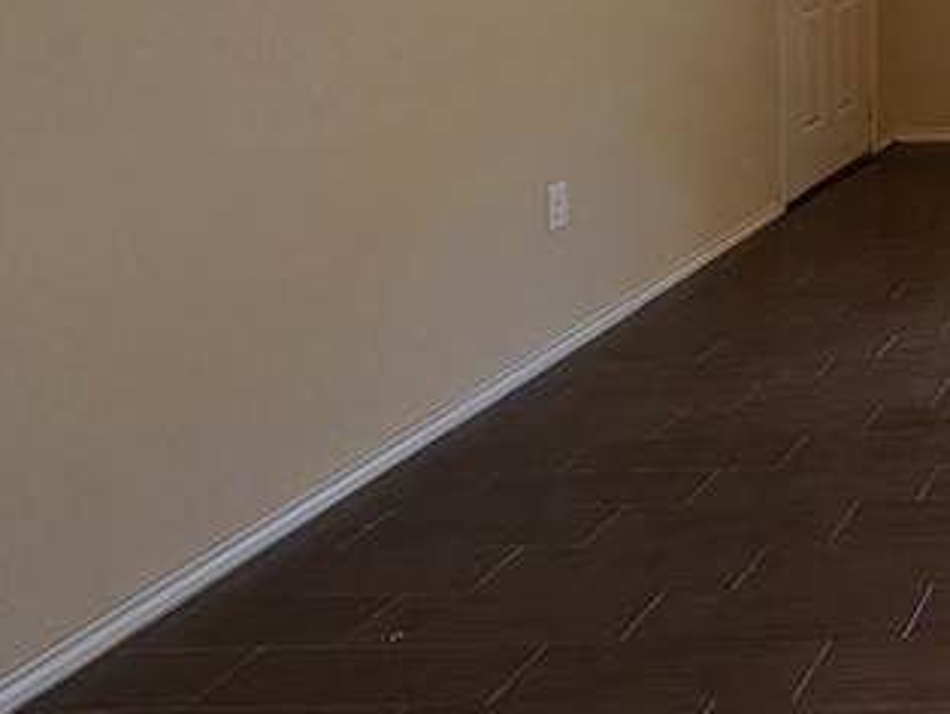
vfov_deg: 30.8
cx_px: 1293
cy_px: -157
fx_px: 1071
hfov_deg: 32.6
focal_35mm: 39
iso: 65
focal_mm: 2.02
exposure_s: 1/191
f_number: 1.7
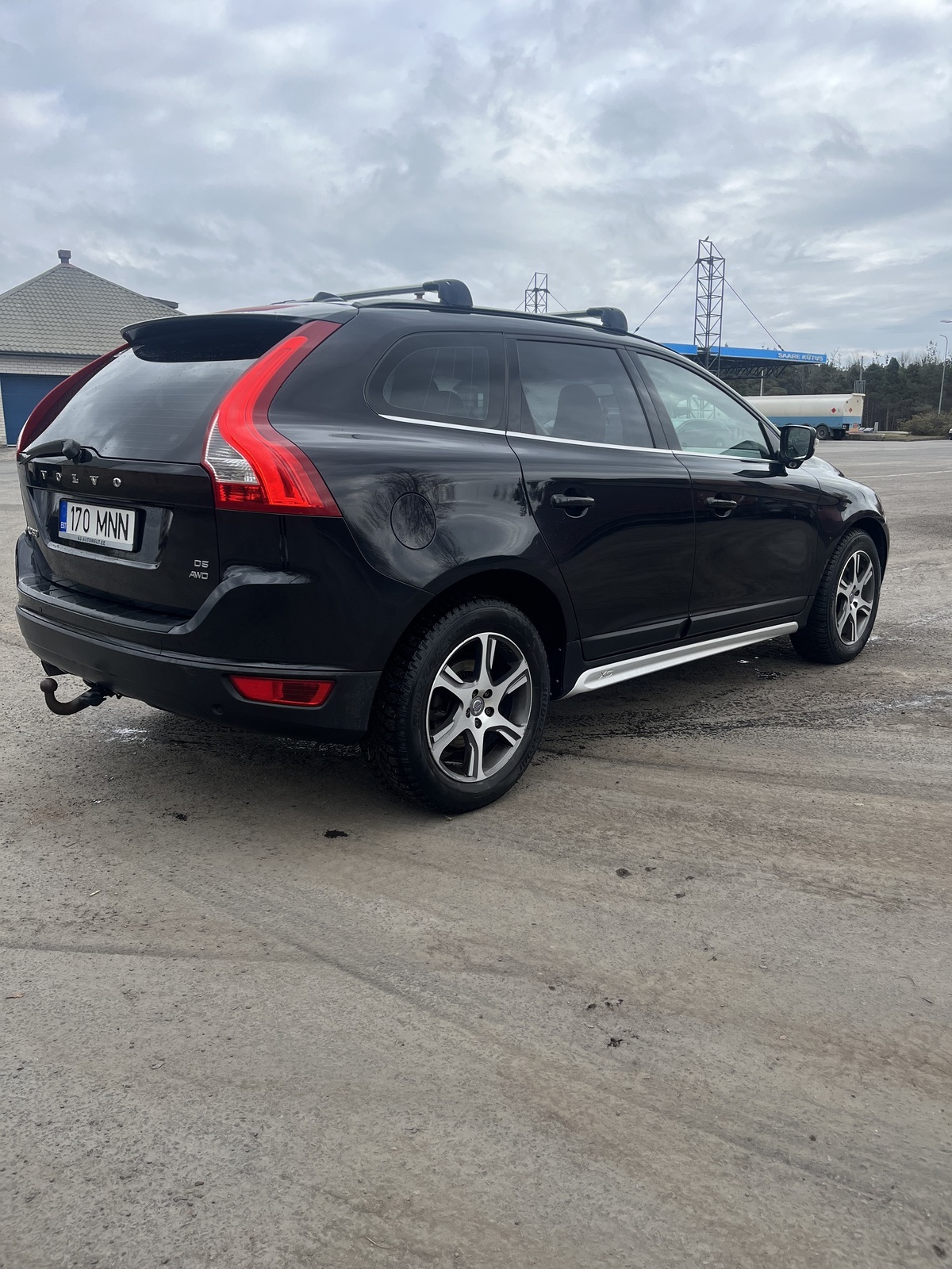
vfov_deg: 67.3
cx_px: 476
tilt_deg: -13.1
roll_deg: +2.2
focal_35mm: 26
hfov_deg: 53.1
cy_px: 634
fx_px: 953
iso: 50
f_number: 1.6
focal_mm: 5.1
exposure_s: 1/1325
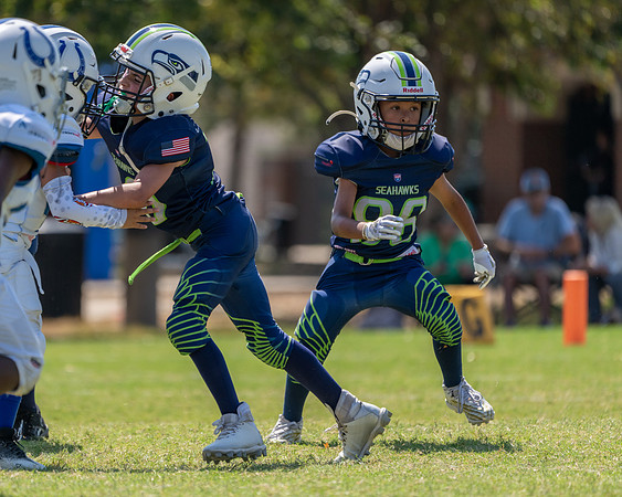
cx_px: 232
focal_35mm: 487
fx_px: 8965
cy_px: 260
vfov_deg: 3.2
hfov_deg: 4.0
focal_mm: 400
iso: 320
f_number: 5.6
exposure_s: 1/1250
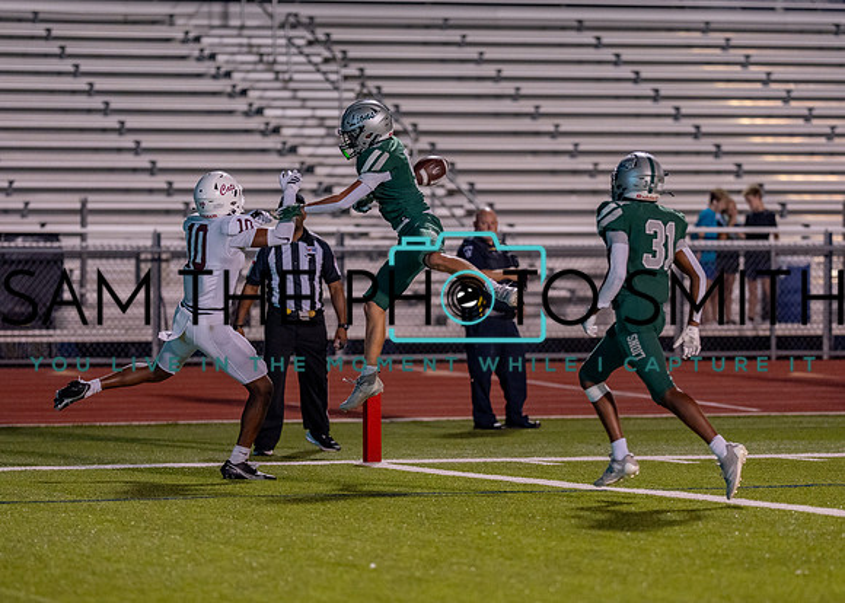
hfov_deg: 10.0
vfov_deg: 7.1
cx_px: 440
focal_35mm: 202
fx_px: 4839
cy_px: 313
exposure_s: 1/1000
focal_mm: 135
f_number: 1.8
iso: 1600
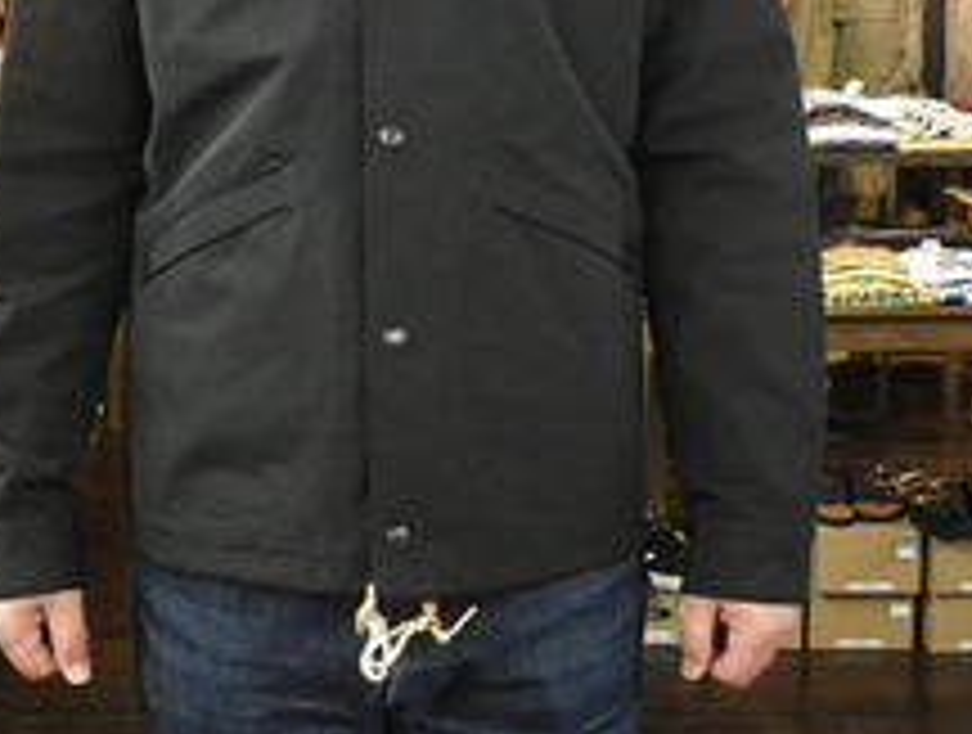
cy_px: 151
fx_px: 1548
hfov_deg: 34.8
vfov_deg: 26.2
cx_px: 428
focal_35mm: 55
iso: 800
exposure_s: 1/25
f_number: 3.8
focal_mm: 6.1
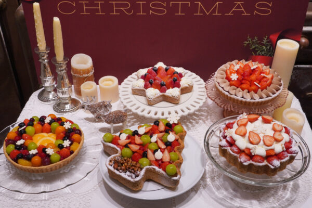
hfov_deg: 49.6
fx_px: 338
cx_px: 156
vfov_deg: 34.2
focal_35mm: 39
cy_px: 104
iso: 250
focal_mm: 26
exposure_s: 1/40
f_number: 8
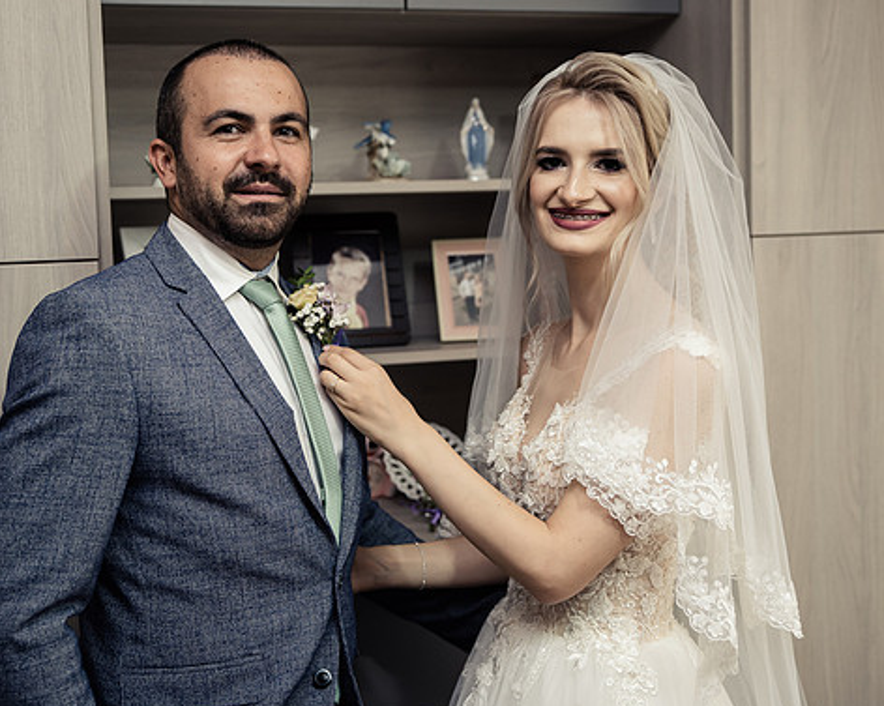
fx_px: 1307
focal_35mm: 50
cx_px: 363
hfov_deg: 37.2
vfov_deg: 30.2
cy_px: 334
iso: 640
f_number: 2.8
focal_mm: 40
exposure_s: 1/200
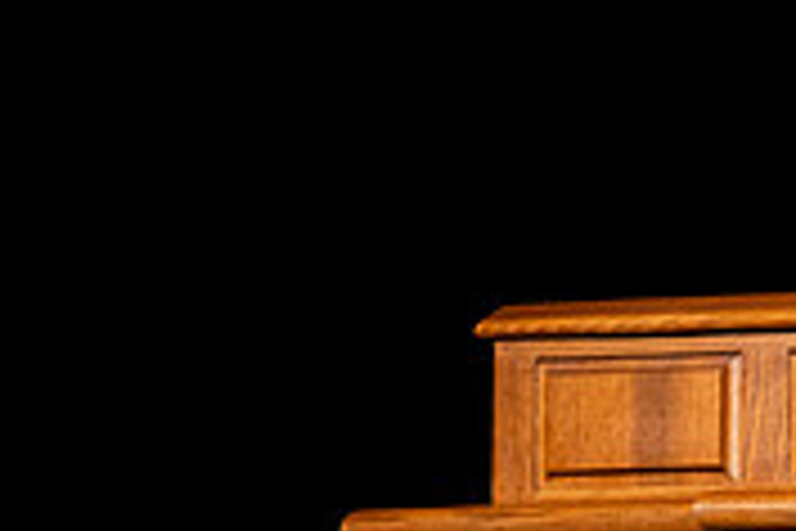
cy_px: 371
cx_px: 1088
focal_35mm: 655
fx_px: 14482
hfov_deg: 3.1
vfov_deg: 2.1
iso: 2000
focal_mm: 200
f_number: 2.8
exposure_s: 1/250
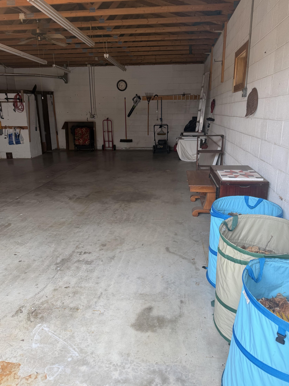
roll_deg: -0.8
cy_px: 189
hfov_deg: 54.9
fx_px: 278
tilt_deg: -15.4
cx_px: 143
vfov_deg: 69.4
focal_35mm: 25
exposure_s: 1/120
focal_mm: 6.76
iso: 80
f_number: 1.78
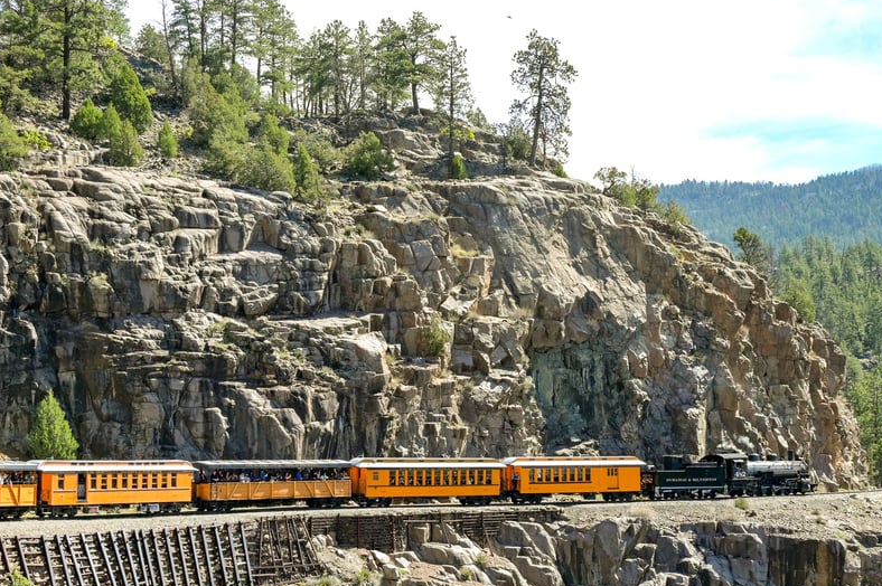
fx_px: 1567
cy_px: 429
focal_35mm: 64
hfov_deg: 31.4
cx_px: 492
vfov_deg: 21.1
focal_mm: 28
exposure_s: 1/1600
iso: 400
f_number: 4.5
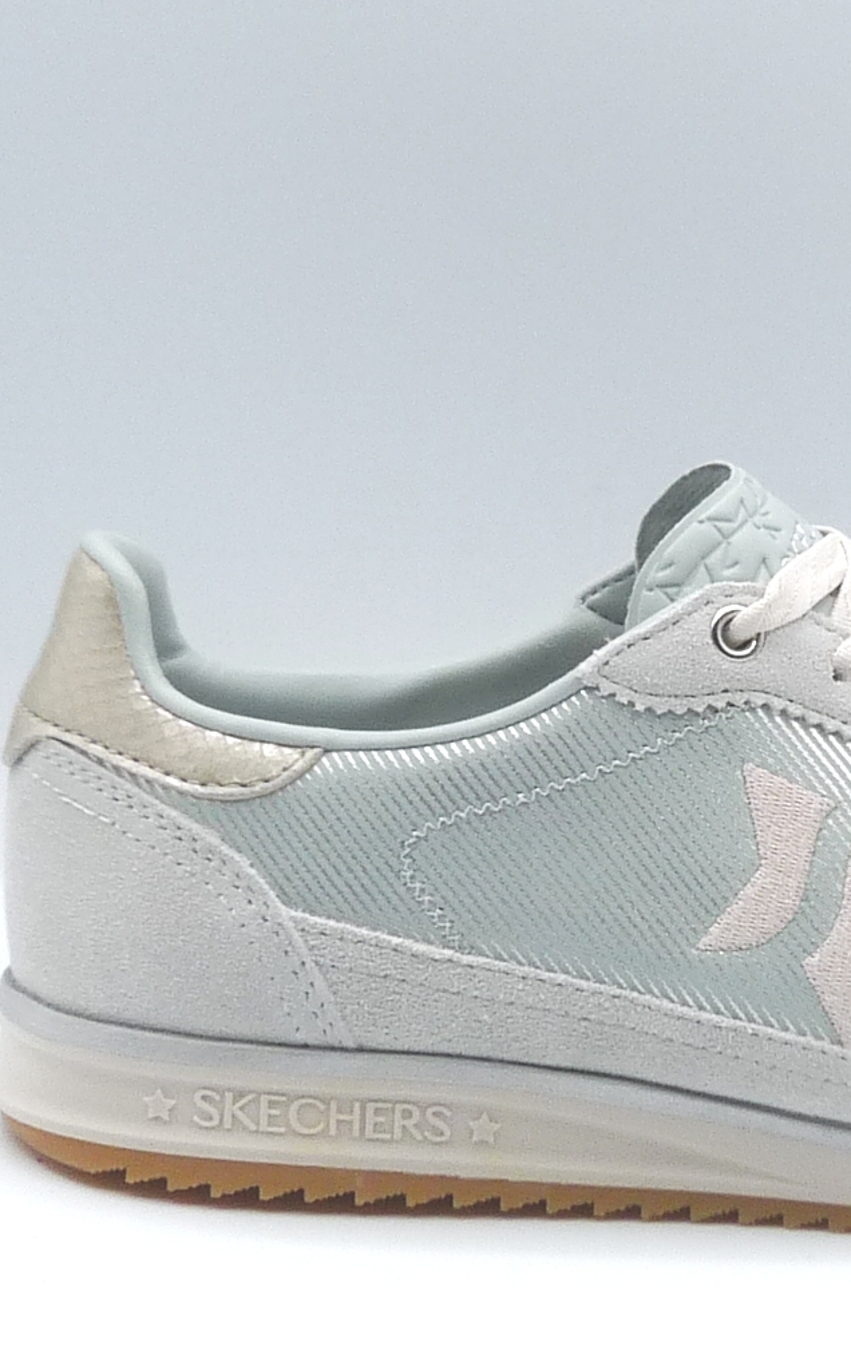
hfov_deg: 16.0
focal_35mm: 80
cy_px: 744
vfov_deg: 25.8
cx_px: 812
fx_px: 2969
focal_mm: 4.8
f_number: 5
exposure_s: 1/200
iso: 100
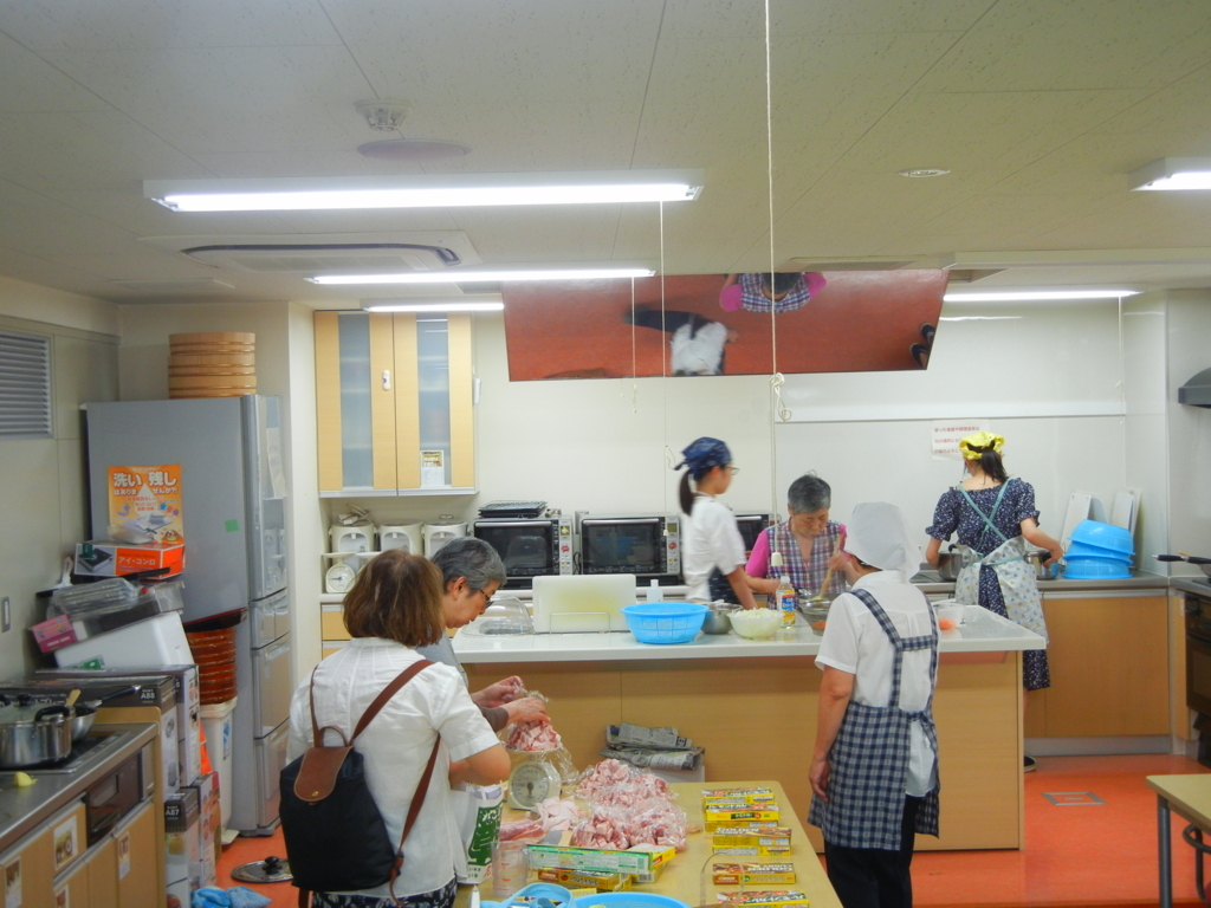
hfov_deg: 42.1
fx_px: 1574
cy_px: 454
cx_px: 606
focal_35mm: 45
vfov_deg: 32.2
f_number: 3.8
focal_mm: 8.1
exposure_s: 1/30
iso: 205
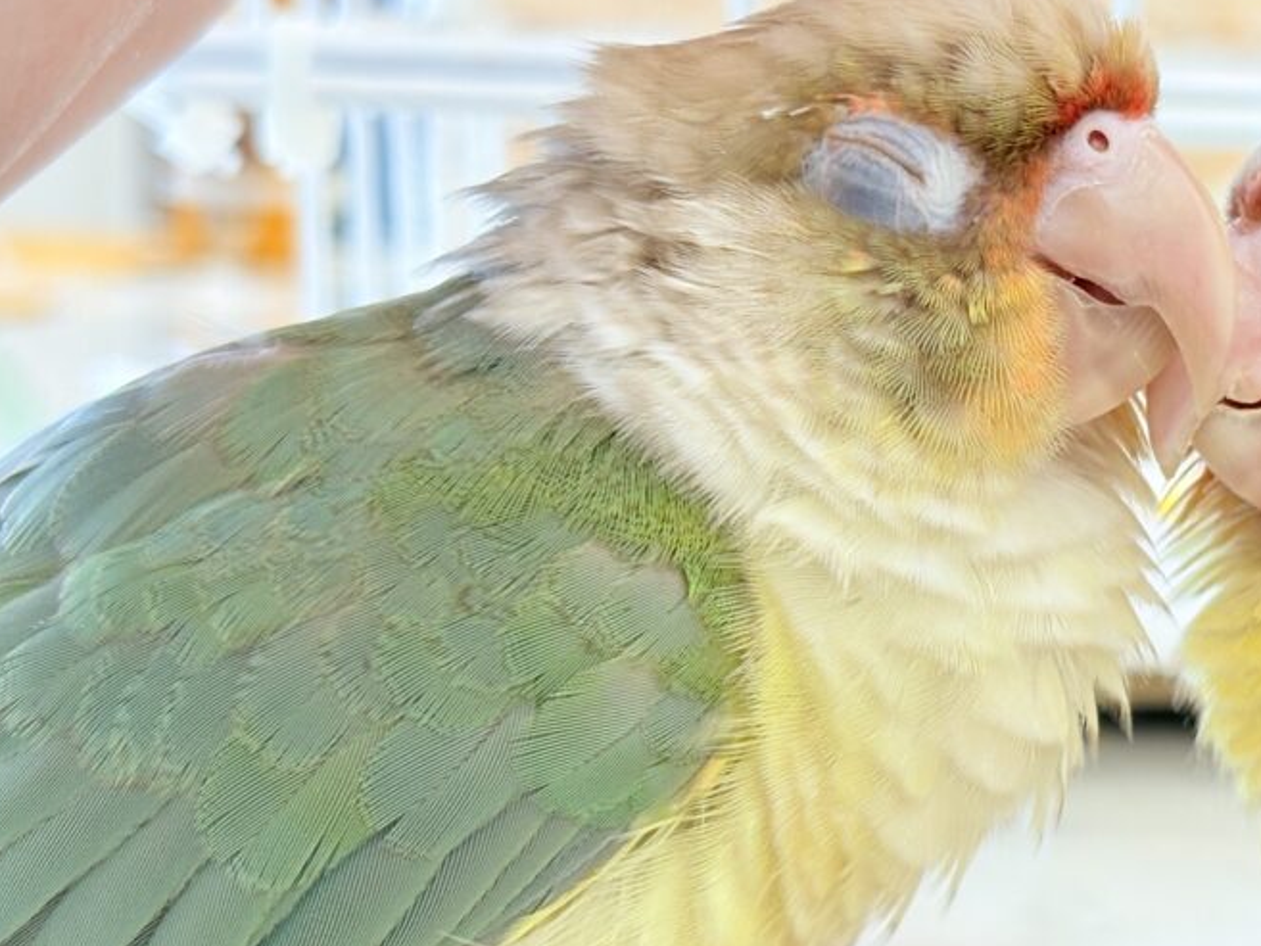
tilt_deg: -9.7
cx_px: 1134
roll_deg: -1.3
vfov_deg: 15.5
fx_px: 3461
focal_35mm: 95
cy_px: 618
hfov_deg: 20.2
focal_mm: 5.96
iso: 64
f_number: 1.6
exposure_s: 1/60
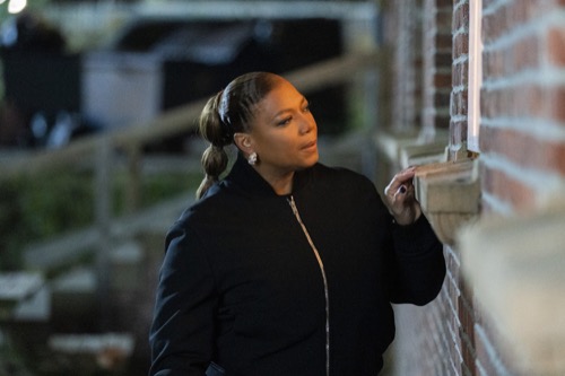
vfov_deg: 9.5
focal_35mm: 145
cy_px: 188
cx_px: 282
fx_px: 2275
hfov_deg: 14.2
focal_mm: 145
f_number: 2.8
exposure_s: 1/200
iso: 20000
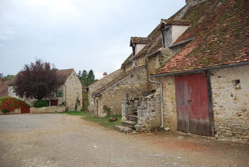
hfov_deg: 67.3
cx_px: 124
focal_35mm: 27
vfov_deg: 48.1
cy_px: 84
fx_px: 187
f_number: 3.5
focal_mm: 18
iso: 125
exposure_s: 1/125
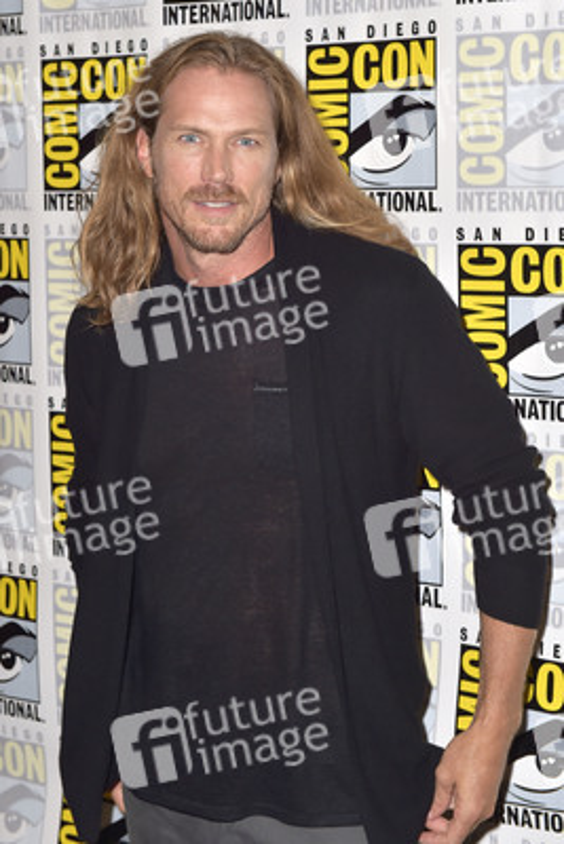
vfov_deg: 32.4
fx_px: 1456
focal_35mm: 62
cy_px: 422
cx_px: 282
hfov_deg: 21.9
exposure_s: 1/320
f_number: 6.3
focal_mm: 62
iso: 500
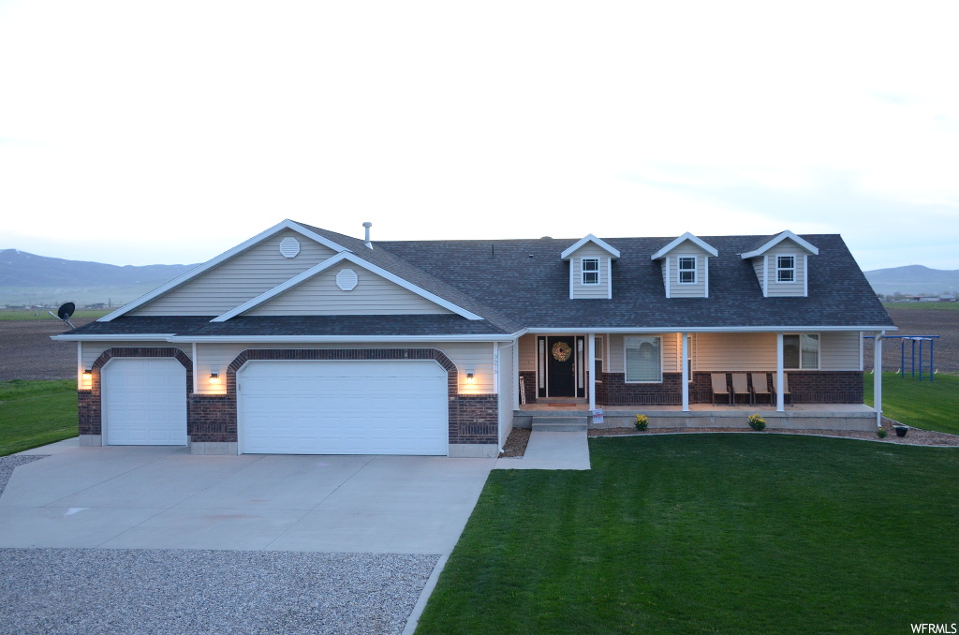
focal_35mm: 36
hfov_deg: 53.2
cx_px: 480
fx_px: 957
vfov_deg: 36.7
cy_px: 318
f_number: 3.8
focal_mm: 24
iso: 1250
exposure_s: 1/50
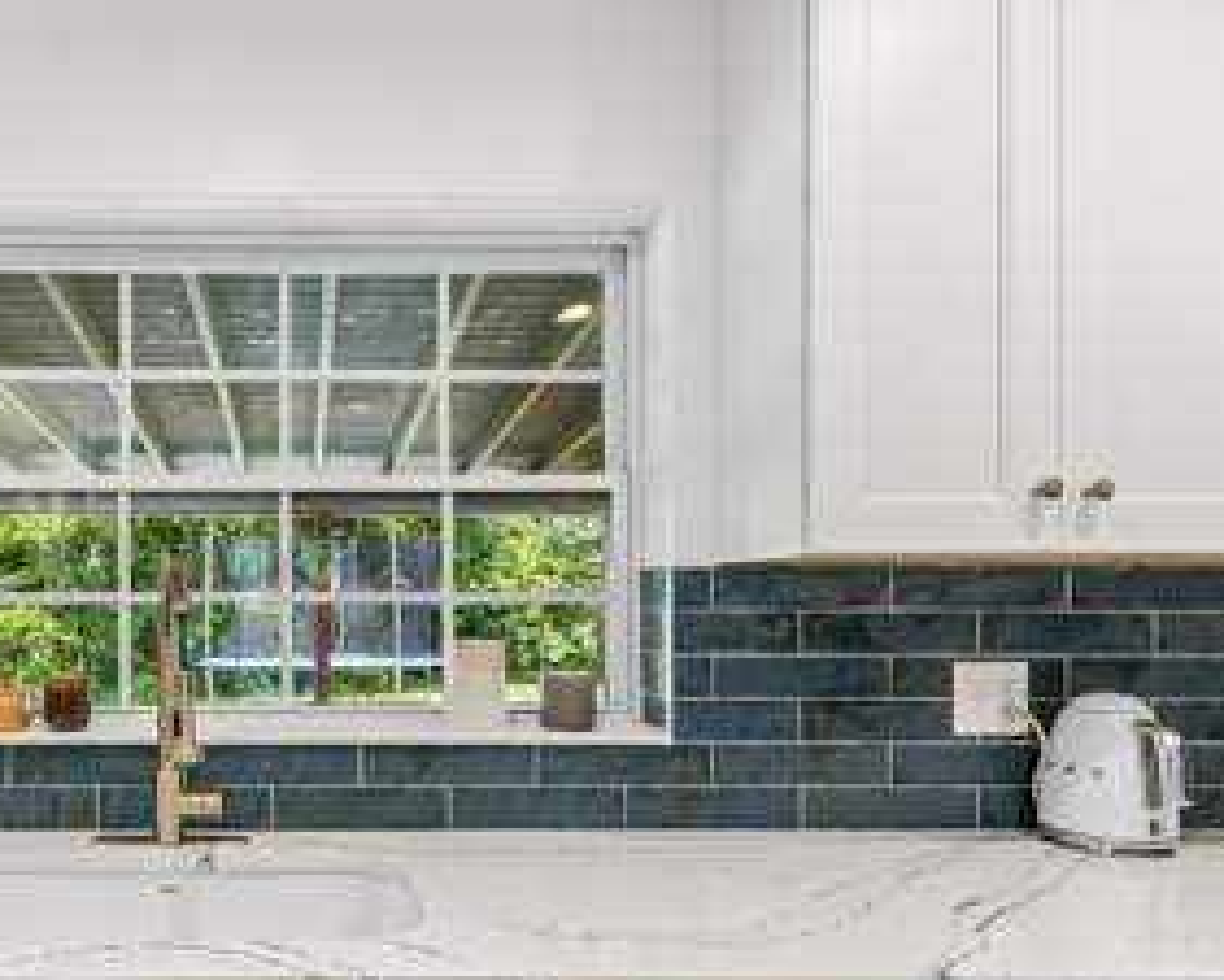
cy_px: 621
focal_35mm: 24
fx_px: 870
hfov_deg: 65.2
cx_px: 279
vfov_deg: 58.0
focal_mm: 10
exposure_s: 1/15
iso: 100
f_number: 7.1
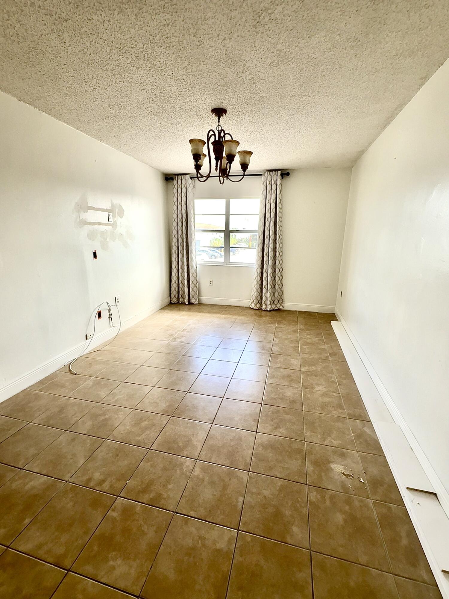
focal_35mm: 14
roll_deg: -0.9
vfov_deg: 102.1
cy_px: 300
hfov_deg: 85.7
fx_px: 242
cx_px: 224
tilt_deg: -14.7
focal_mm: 2.22
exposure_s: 1/180
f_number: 2.2
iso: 16
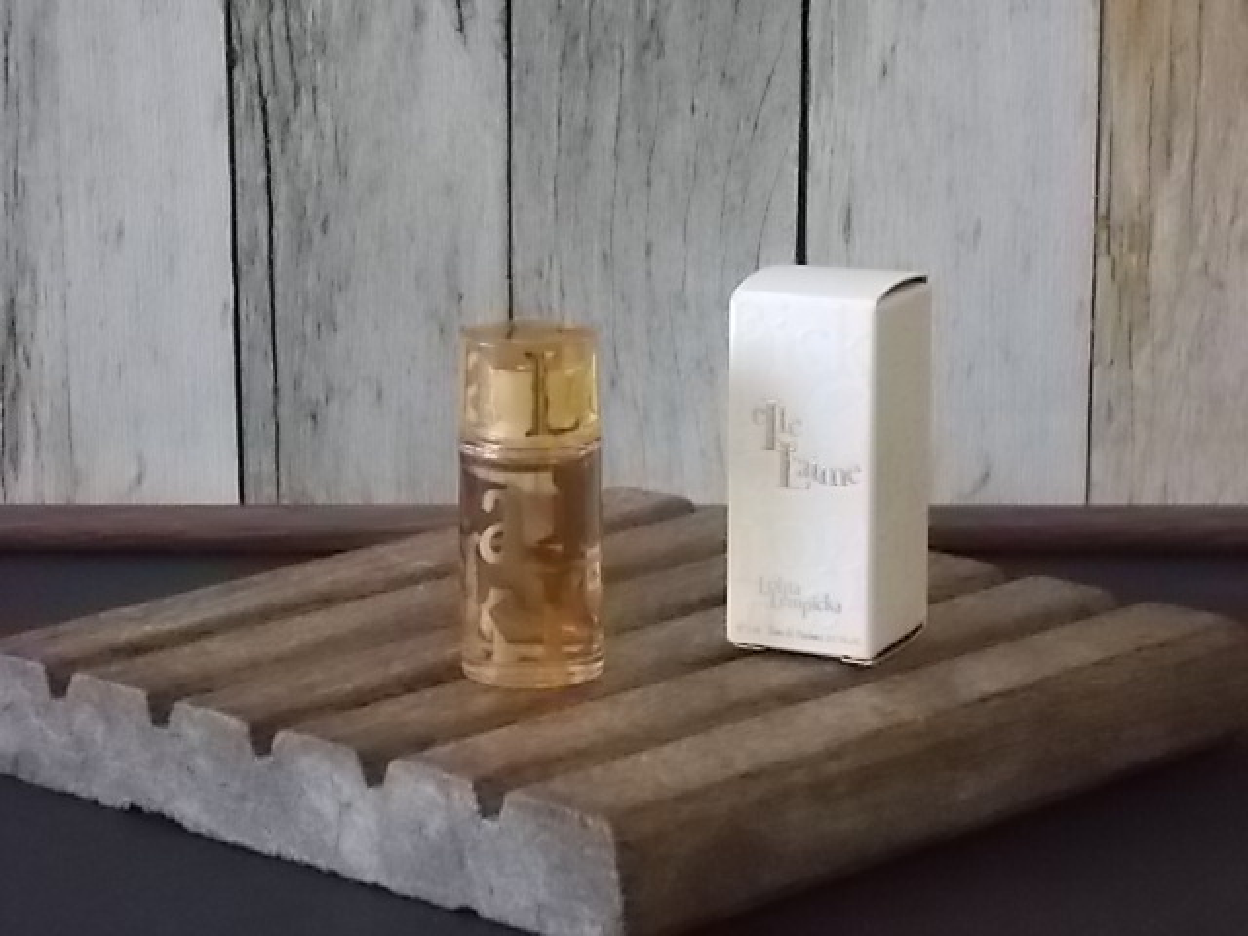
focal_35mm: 113
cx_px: 624
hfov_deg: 17.4
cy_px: 468
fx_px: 4074
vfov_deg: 13.1
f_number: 6
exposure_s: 1/50
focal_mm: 20.1
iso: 800
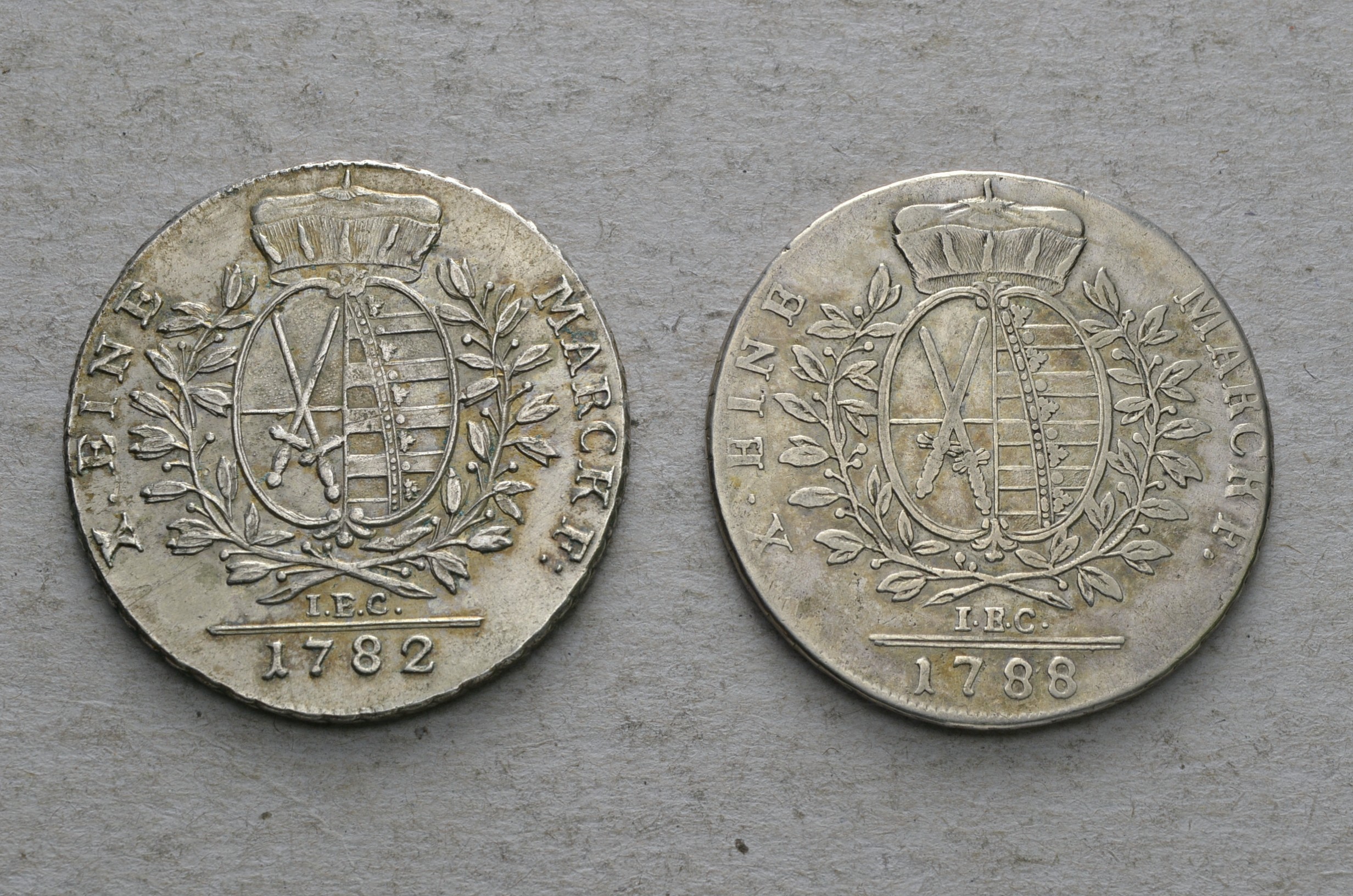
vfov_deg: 18.8
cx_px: 676
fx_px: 2700
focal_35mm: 72
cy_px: 448
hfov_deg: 28.1
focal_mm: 48
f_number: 14
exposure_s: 1/200
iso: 400
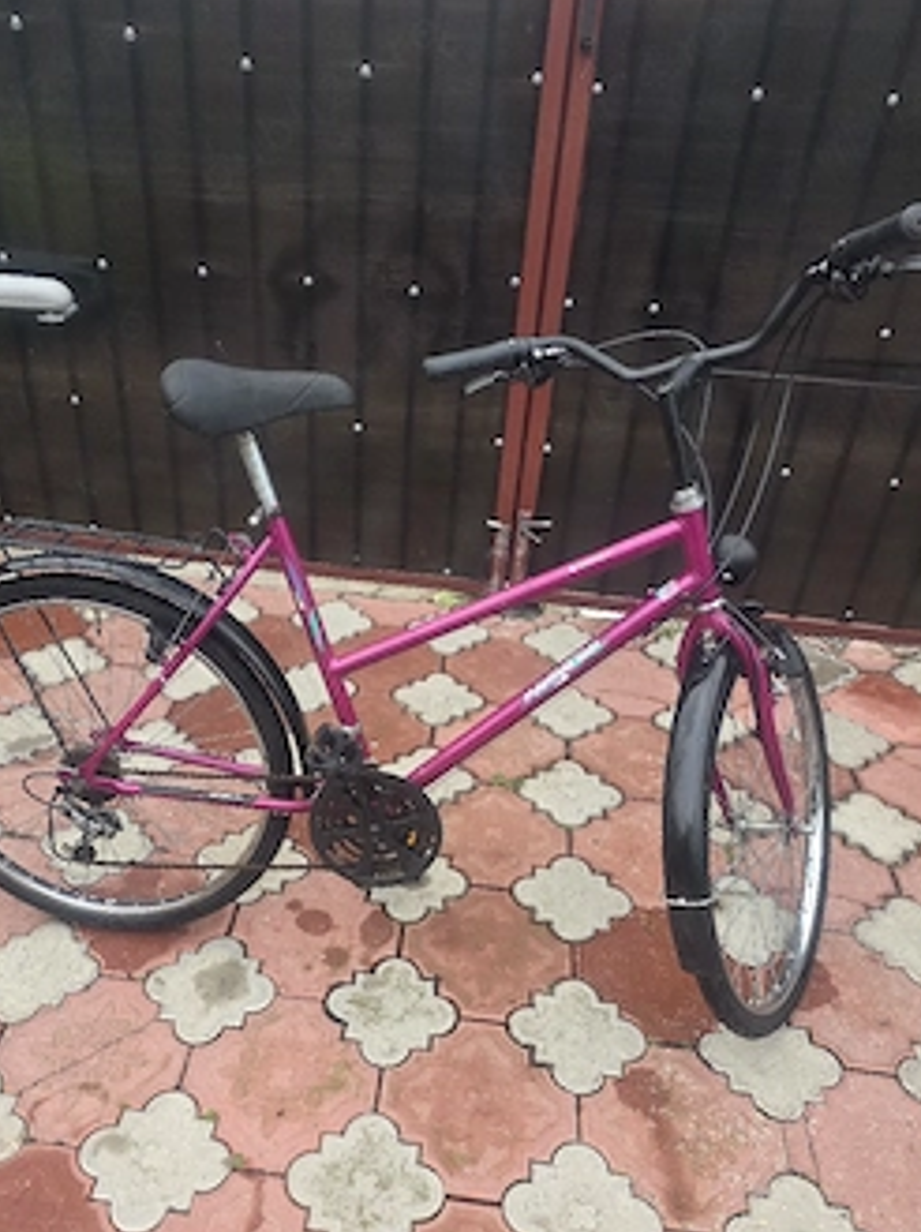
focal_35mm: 28
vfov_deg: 63.0
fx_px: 995
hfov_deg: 49.5
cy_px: 734
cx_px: 393
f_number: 1.7
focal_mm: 6.3
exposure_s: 1/370
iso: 50
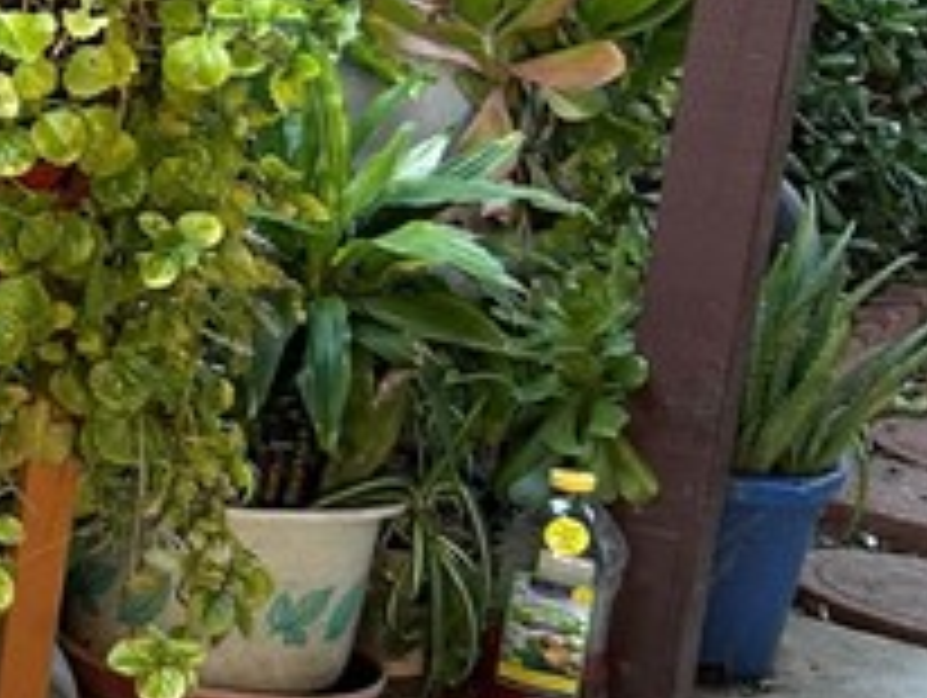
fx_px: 3459
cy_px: 86
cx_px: -1350
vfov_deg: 11.5
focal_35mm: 129
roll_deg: -3.7
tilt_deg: -13.3
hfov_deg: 12.0
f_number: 1.5
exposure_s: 1/104
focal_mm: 5.7
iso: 125
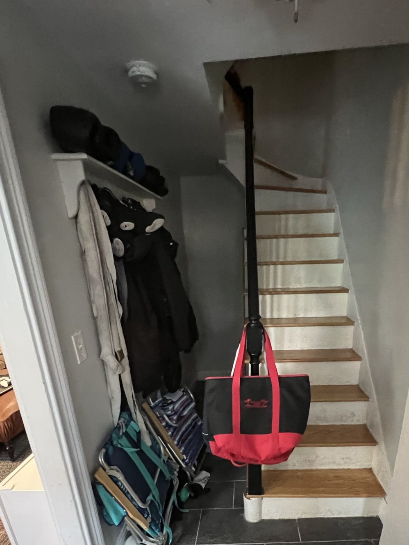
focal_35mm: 20
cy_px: 396
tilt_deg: -21.2
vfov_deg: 76.9
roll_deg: +2.3
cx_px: 241
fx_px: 315
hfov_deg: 65.5
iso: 1000
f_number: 1.8
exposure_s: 1/30
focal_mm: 1.57
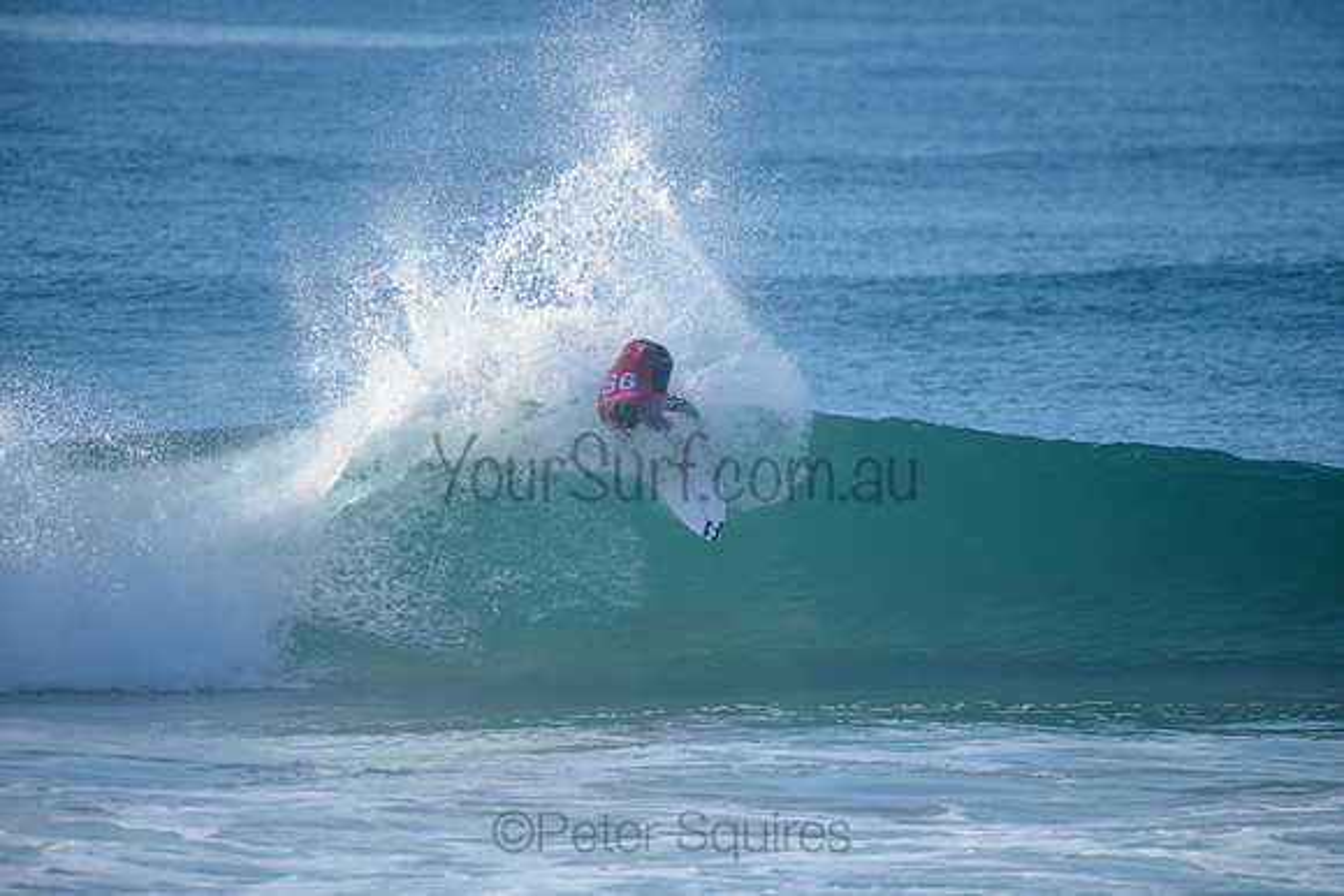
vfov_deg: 2.8
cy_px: 448
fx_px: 18670
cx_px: 672
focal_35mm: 500
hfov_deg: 4.1
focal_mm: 500
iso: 400
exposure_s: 1/2000
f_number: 5.6
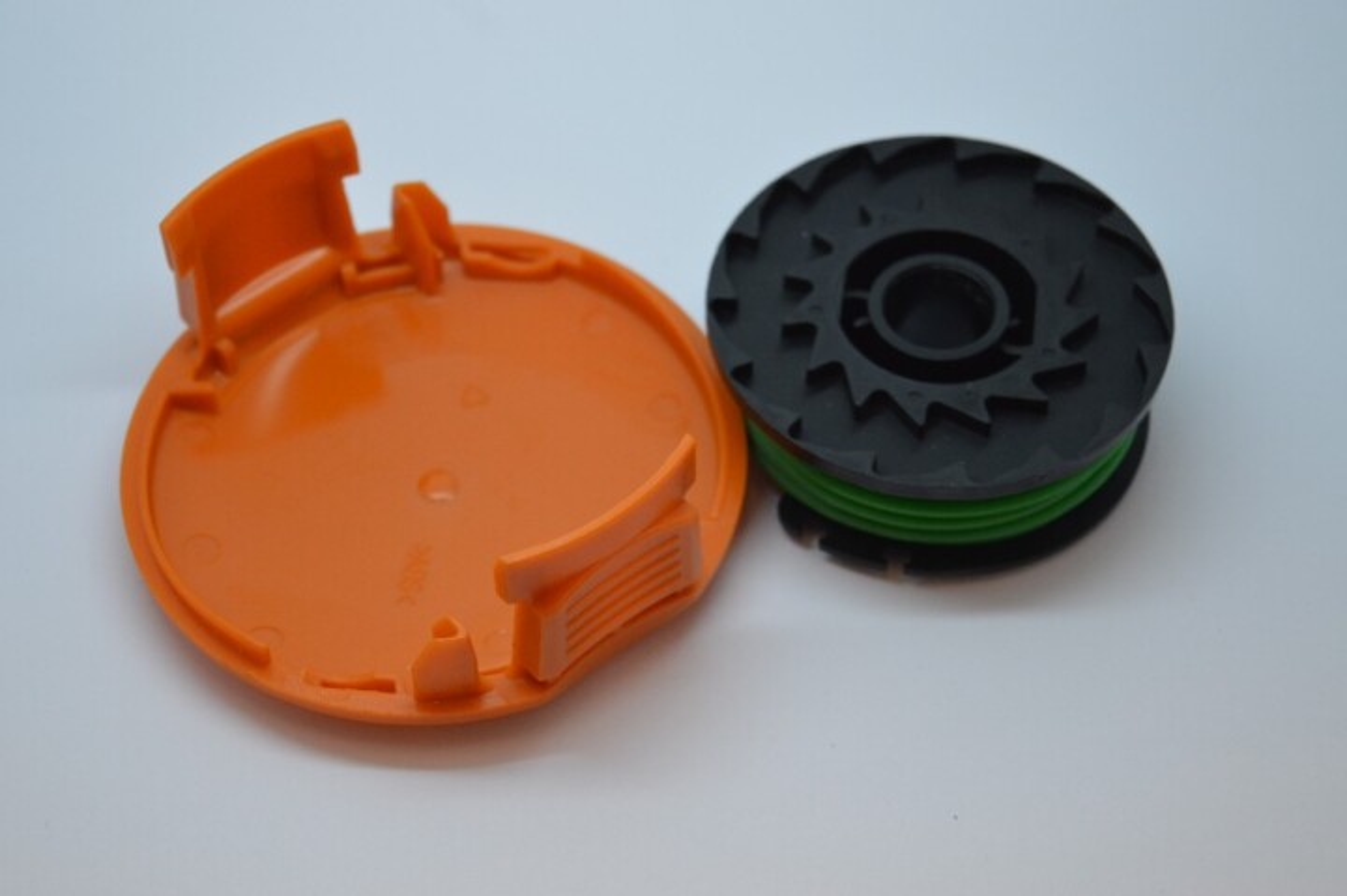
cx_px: 674
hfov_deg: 24.6
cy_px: 448
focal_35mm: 82
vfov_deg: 16.5
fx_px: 3085
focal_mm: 55
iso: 400
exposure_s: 1/80
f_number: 5.6
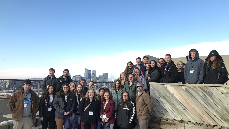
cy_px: 74
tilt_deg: +4.7
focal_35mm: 31
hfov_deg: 62.6
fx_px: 188
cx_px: 115
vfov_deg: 37.7
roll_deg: -2.3
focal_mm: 3.99
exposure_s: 1/714
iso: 20
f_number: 1.8
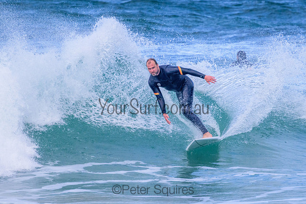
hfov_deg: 2.0
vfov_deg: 1.3
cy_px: 107
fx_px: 8951
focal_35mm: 1053
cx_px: 201
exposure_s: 1/1600
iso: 2000
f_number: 11
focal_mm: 800
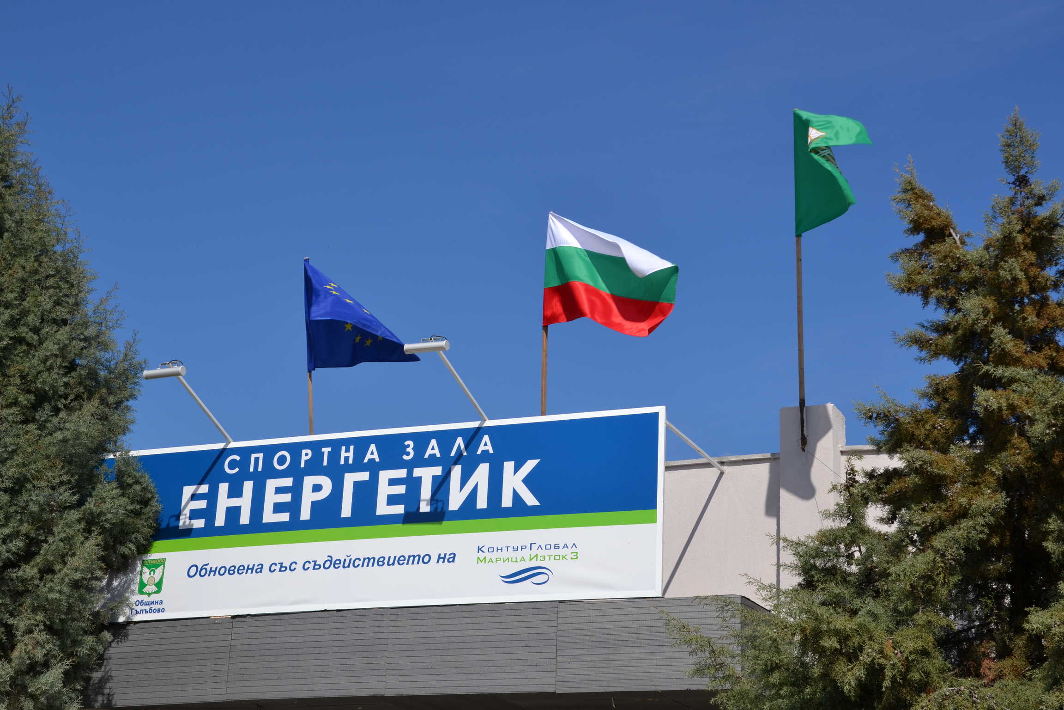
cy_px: 355
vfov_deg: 21.6
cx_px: 532
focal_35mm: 63
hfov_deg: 31.9
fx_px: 1862
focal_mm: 42
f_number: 9
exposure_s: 1/320
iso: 100
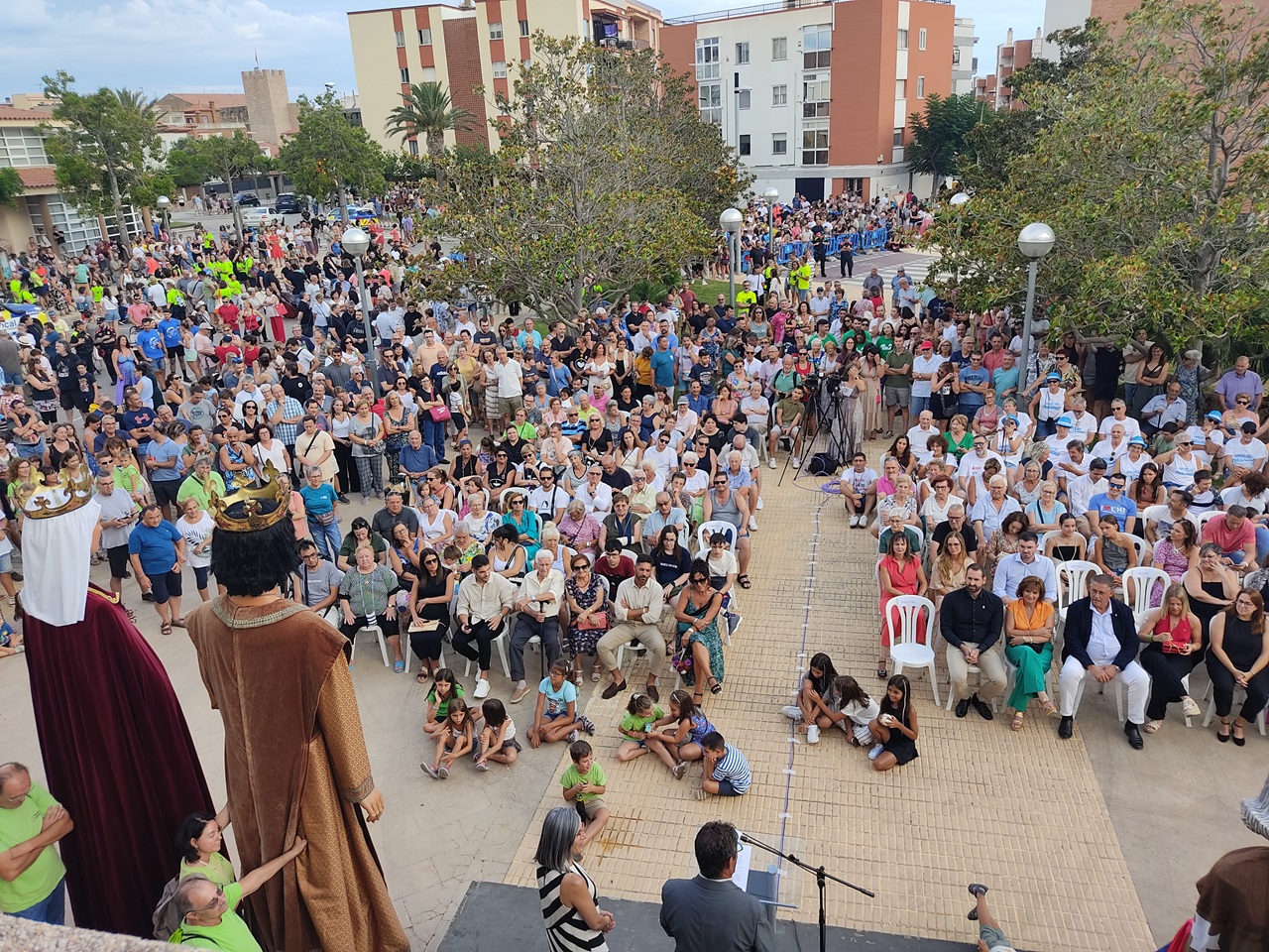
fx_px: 953
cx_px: 634
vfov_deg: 53.1
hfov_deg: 67.3
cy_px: 476
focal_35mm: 26
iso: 100
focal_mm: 4.74
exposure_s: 1/186
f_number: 1.79
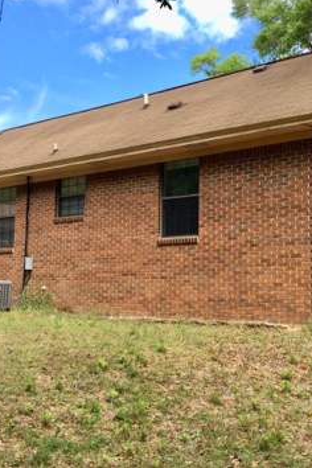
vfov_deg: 43.6
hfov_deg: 29.9
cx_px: 153
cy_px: 233
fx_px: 585
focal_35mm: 45
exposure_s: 1/724
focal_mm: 3.3
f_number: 2.4
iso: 32
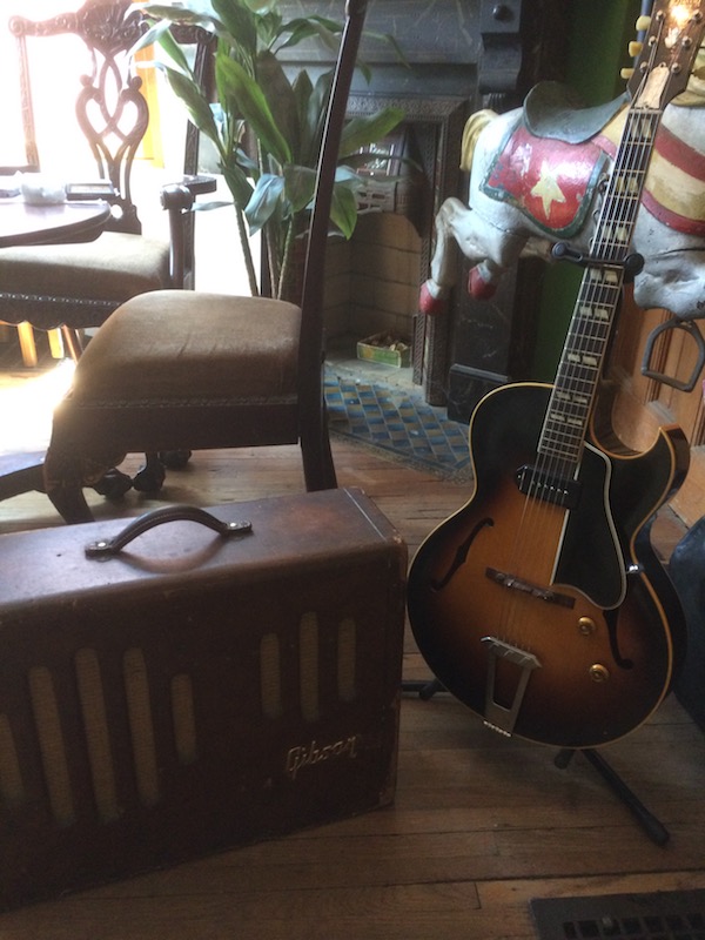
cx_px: 352
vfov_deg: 61.7
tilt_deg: -25.4
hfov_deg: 48.2
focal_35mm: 29
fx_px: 787
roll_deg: -1.7
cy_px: 470
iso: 320
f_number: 2.2
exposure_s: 1/24
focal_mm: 4.15
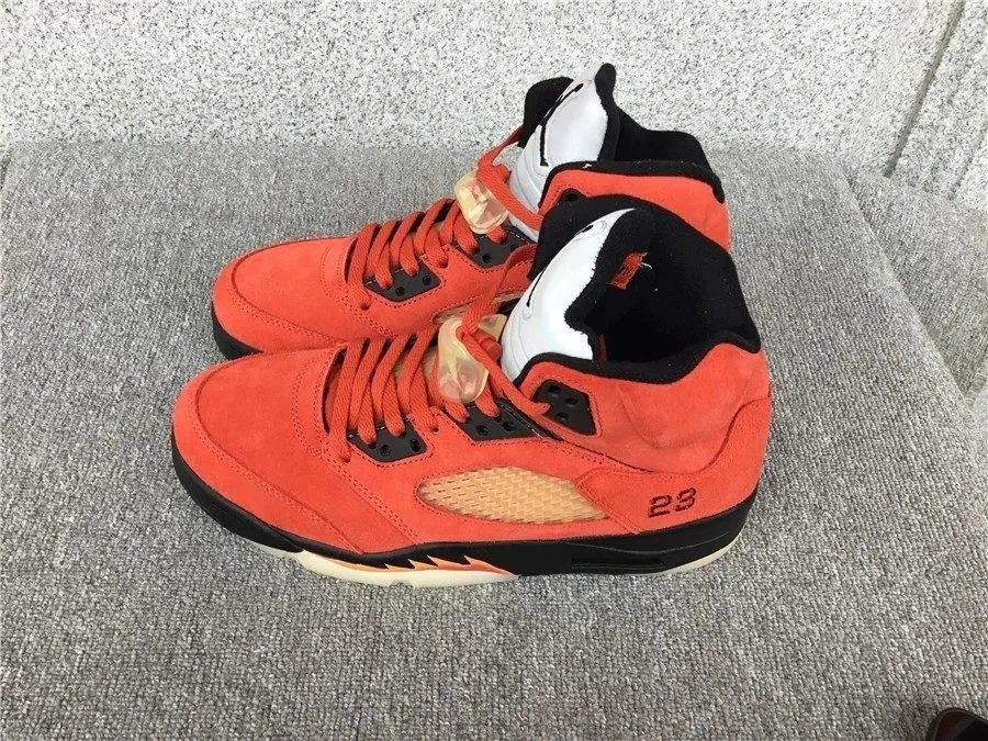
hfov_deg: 58.4
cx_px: 494
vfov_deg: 45.4
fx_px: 885
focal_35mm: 31
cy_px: 370
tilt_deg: -47.2
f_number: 2.4
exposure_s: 1/100
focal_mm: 3.3
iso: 32
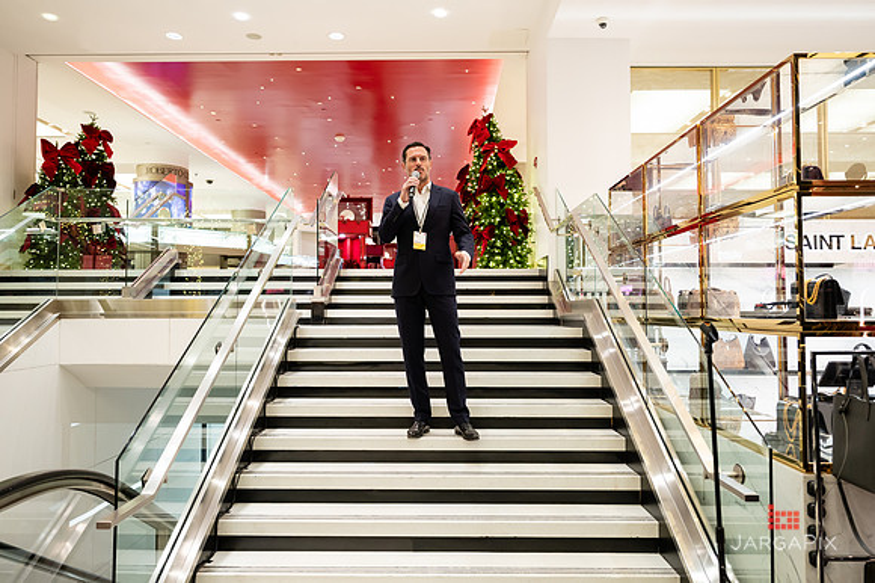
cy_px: 285
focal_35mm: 26
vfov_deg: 49.4
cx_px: 436
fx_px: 632
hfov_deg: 69.3
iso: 1250
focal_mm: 24
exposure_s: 1/160
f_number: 3.2
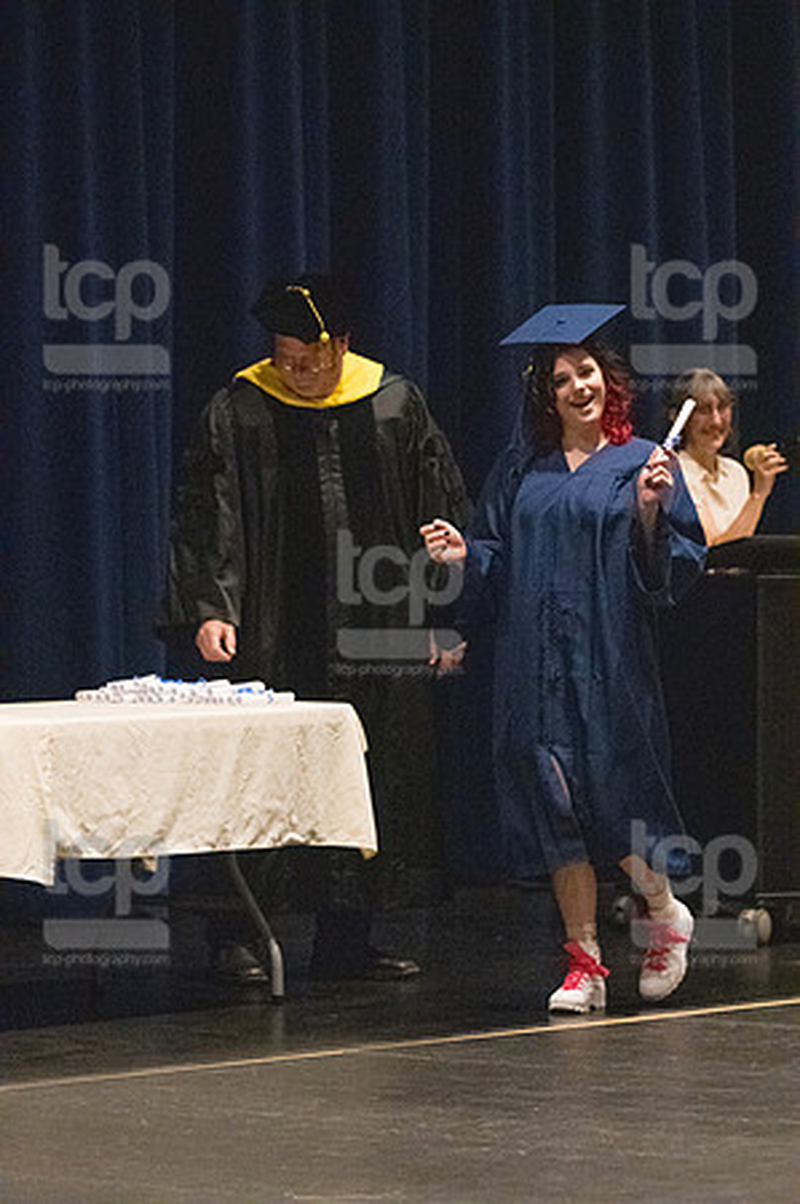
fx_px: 6515
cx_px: 400
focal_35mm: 195
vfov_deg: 10.6
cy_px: 602
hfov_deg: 7.0
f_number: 3.2
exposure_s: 1/400
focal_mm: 130
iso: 10000
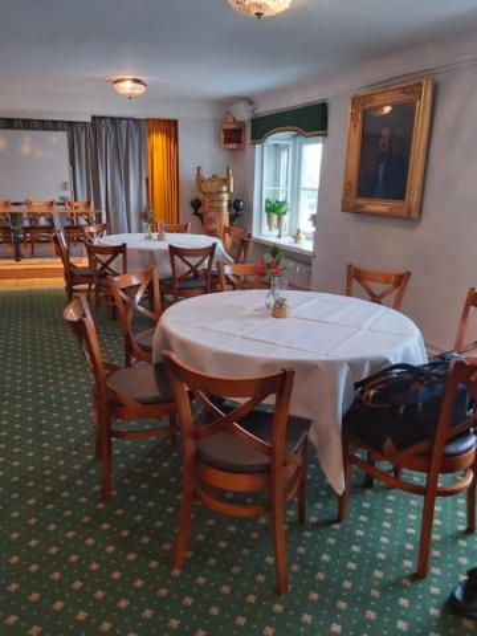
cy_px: 318
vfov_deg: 67.3
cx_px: 238
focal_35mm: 26
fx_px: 478
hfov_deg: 53.1
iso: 250
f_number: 1.7
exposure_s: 1/50
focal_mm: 3.92
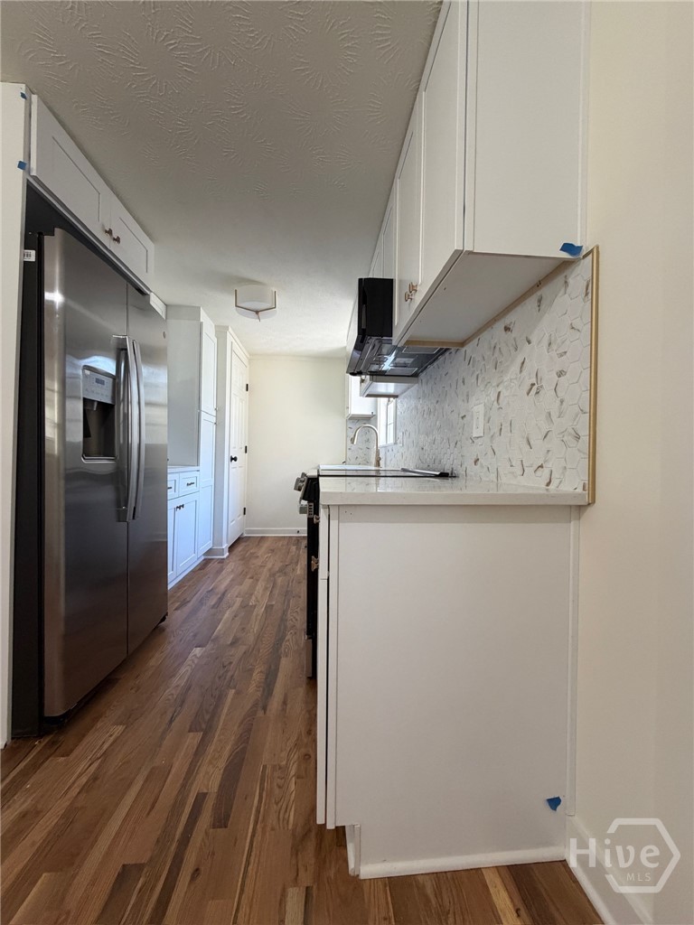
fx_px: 374
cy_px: 462
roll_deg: -0.7
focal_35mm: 14
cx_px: 347
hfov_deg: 85.7
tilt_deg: -0.1
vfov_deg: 102.1
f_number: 2.2
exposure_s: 1/98
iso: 320
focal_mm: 2.22
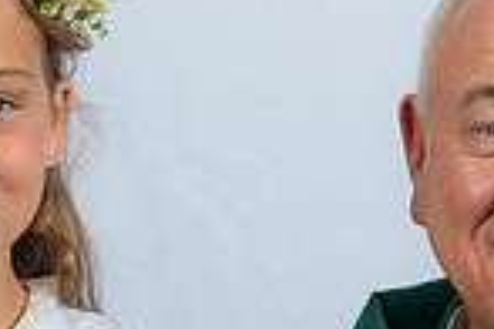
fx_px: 2977
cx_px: 397
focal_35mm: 217
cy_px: 446
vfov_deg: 6.3
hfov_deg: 9.5
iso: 320
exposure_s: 1/200
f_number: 8
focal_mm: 55
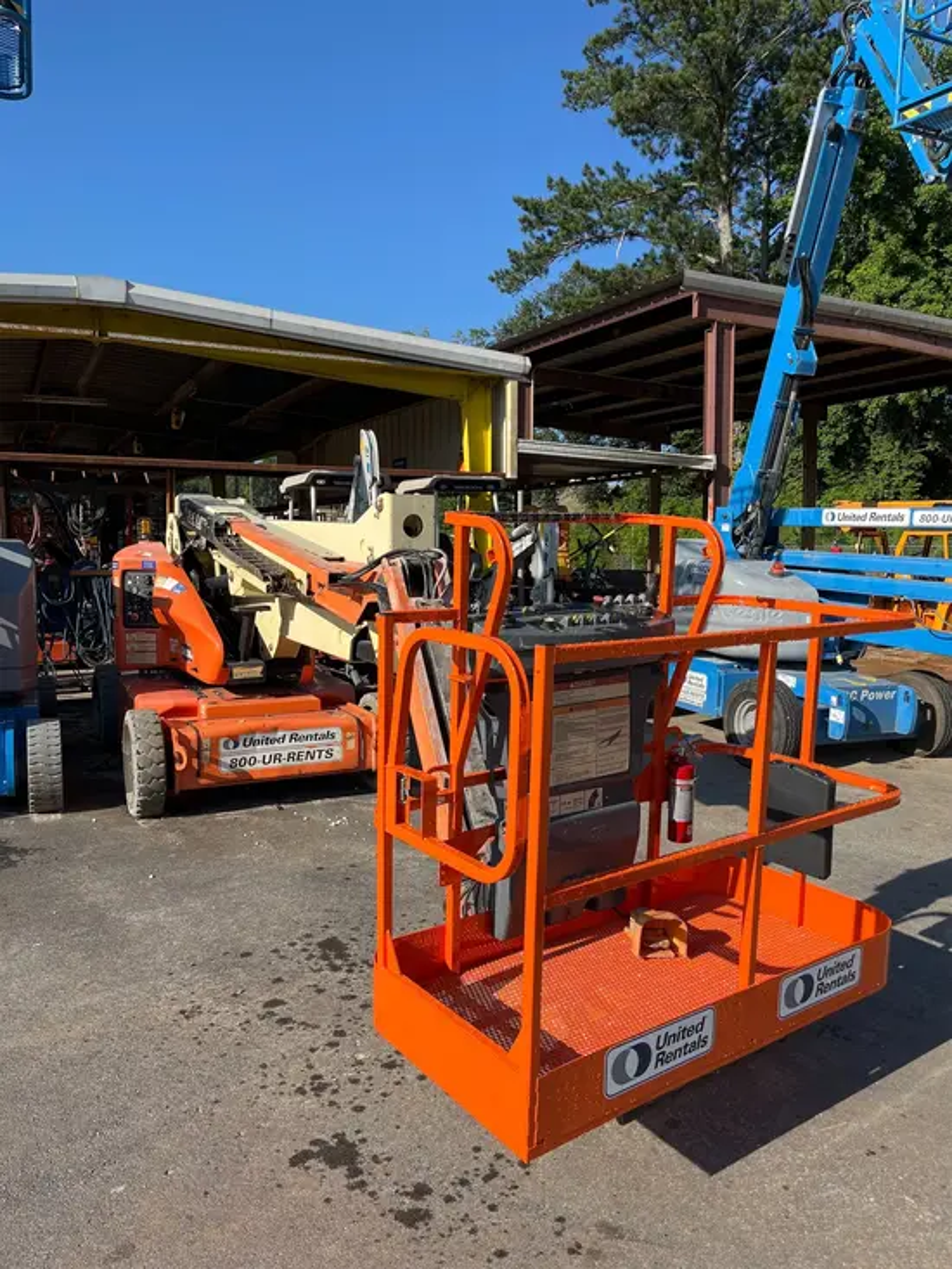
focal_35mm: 26
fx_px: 953
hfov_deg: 53.1
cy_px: 634
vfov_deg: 67.3
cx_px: 476
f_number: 1.6
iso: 50
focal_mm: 5.1
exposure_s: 1/2268
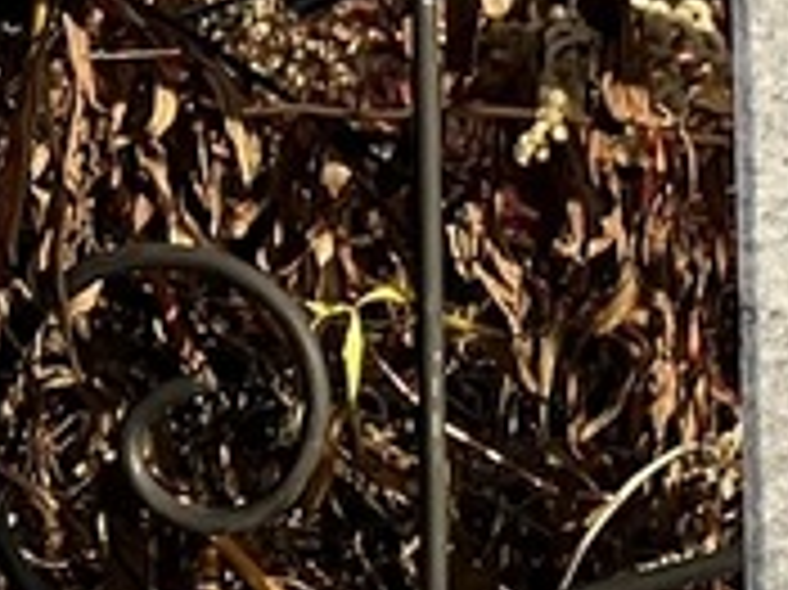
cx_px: 1810
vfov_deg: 3.3
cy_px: -99
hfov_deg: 4.3
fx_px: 10237
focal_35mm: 450
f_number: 2.8
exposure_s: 1/277
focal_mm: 9
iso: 32
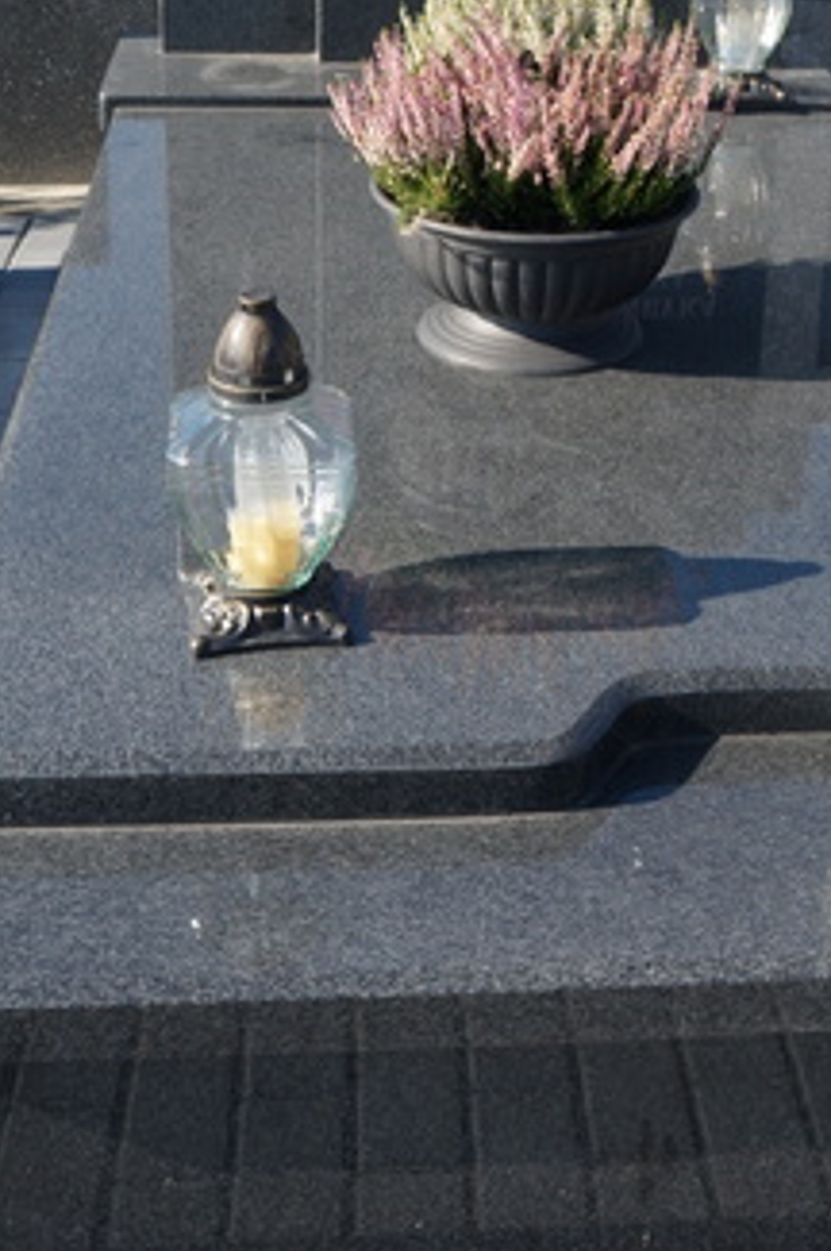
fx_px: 2151
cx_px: 631
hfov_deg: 21.7
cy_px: 323
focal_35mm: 62
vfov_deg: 31.9
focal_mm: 21
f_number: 8
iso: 200
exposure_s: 1/250
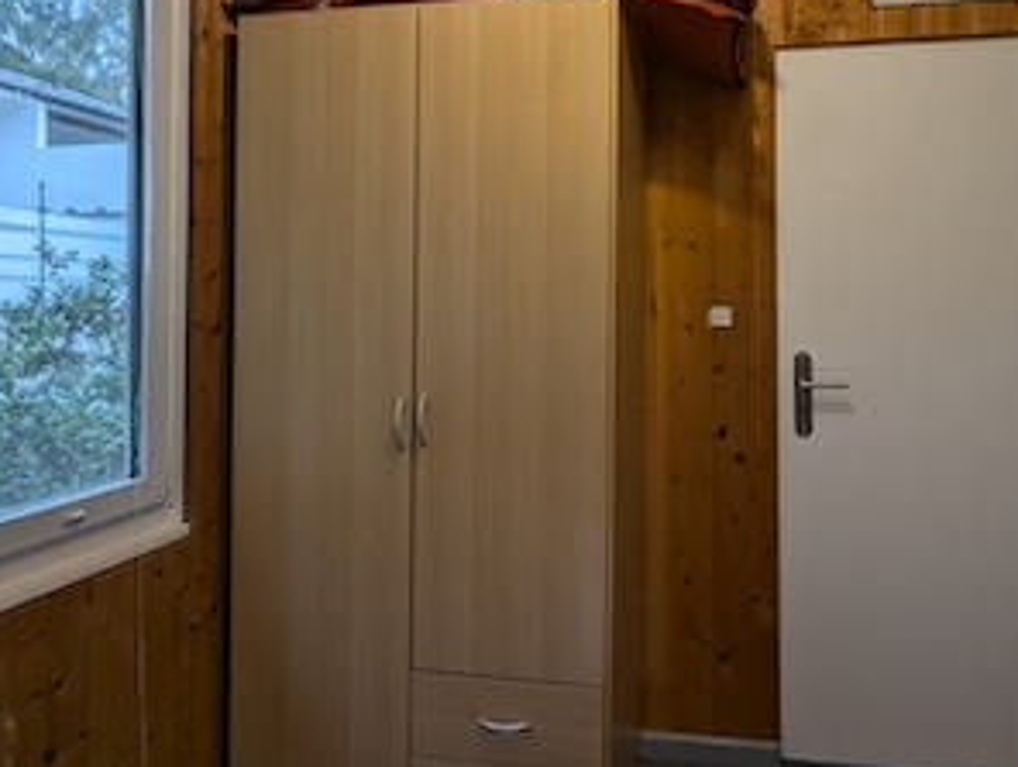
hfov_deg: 64.7
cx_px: 609
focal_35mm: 27
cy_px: 296
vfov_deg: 51.0
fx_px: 795
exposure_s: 1/100
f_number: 2.2
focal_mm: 2.35
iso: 89
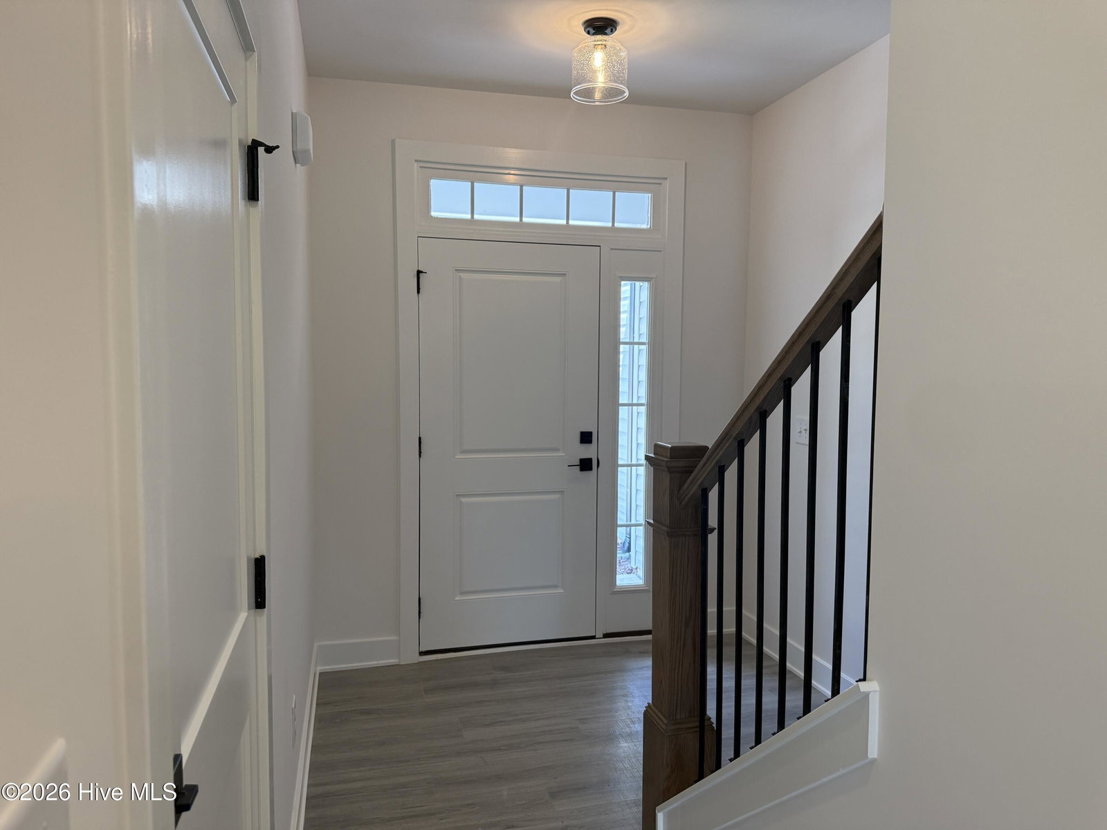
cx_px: 554
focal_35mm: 24
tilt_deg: -3.6
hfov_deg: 71.6
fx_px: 768
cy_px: 415
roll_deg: -0.4
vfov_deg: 56.8
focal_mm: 6.76
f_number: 1.78
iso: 160
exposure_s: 1/215
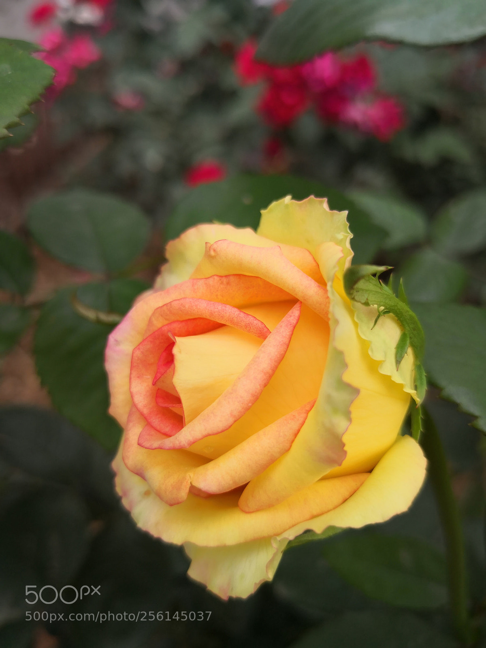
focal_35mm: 27
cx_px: 243
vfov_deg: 65.3
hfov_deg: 51.4
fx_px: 505
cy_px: 324
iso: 50
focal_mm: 3.95
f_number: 1.6
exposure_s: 1/692
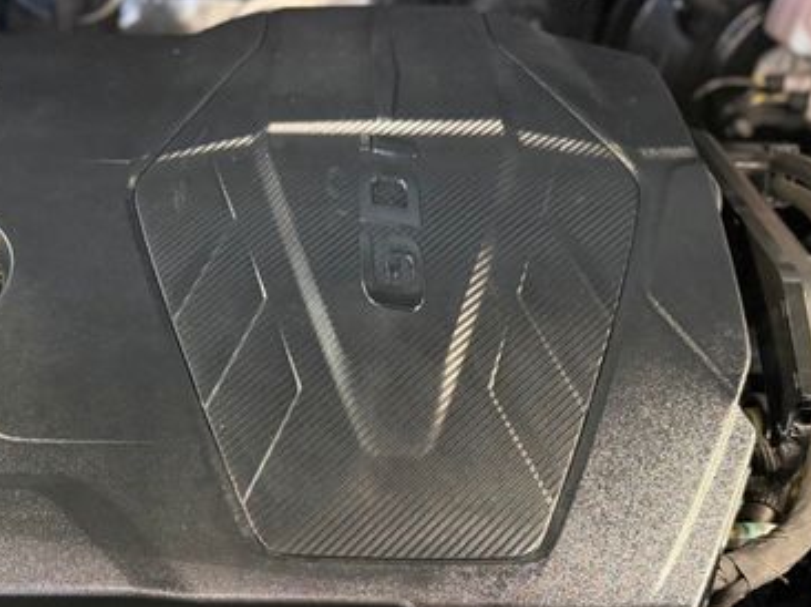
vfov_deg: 33.3
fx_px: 983
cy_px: 492
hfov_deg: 44.5
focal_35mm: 42
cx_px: 304
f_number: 1.78
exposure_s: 1/40
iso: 1000
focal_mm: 6.76
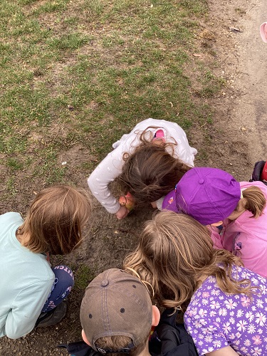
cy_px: 178
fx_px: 319
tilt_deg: -54.8
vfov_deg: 58.4
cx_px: 134
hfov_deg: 45.4
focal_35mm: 31
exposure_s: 1/201
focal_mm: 3.3
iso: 25
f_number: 2.4
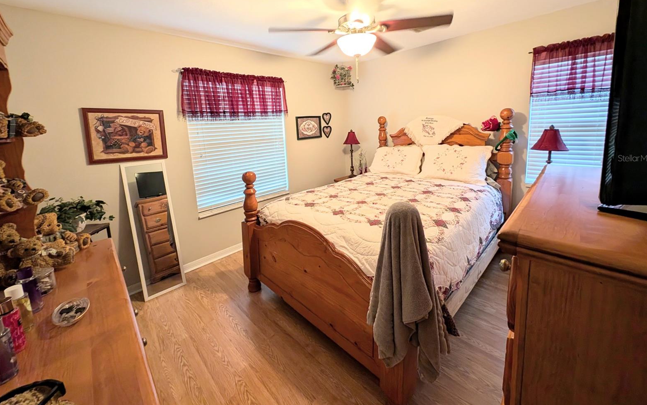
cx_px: 327
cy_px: 158
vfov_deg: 81.6
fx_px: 229
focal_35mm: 13
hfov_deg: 109.4
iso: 120
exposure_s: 1/30
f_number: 1.95
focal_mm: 2.23
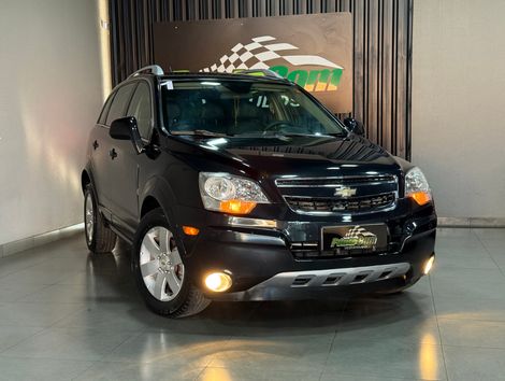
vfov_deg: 30.3
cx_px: 252
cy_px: 190
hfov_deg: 39.6
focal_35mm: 48
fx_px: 701
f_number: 1.78
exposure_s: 1/40
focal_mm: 6.76
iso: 250
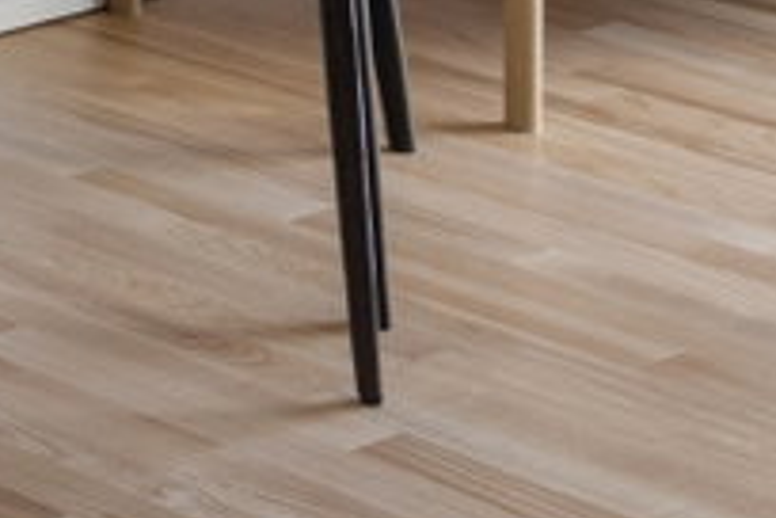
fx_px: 3556
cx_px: -1689
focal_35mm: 165
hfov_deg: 9.3
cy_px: -1049
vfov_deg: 7.3
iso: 200
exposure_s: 1/30
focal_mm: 14
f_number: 8
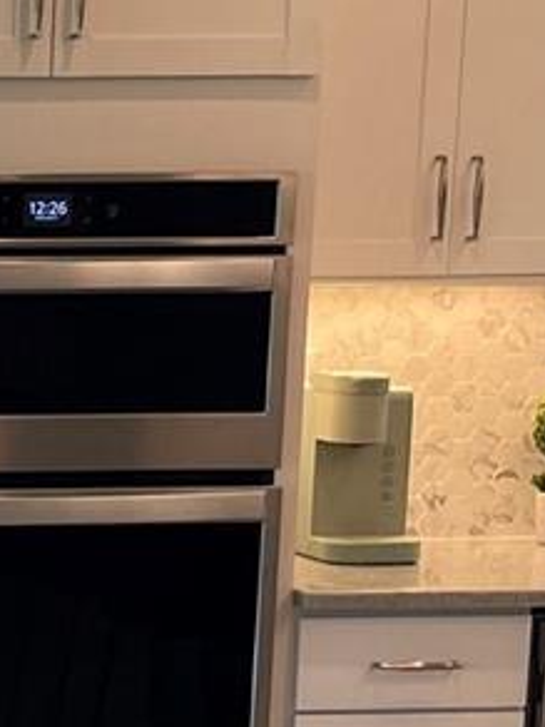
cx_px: -662
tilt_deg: -9.7
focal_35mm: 137
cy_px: 715
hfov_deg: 9.8
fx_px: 2876
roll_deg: +0.1
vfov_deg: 14.2
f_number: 1.6
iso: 80
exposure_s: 1/120
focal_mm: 5.1
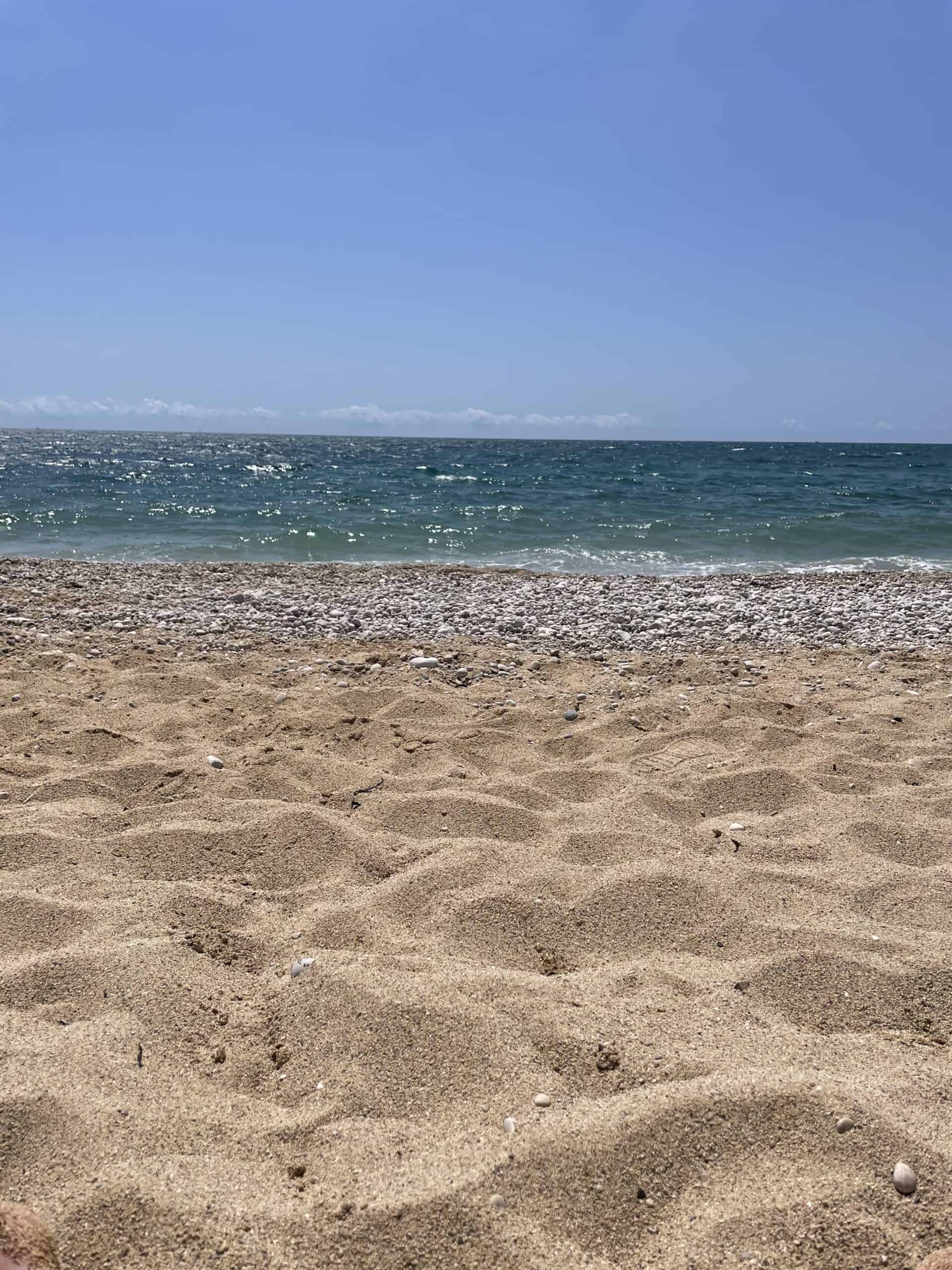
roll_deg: -1.1
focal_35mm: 26
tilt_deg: -10.3
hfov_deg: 53.1
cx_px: 476
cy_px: 635
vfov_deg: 67.3
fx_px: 953
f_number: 1.6
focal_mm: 4.2
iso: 32
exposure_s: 1/9804
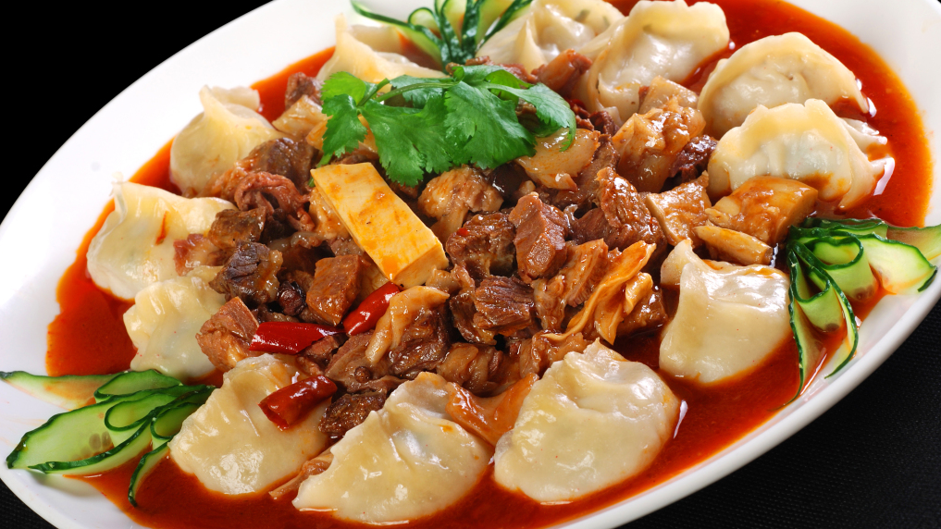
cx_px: 469
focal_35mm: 95
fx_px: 2370
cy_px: 245
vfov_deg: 12.7
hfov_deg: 22.5
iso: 160
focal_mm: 60
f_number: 13
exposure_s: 1/160
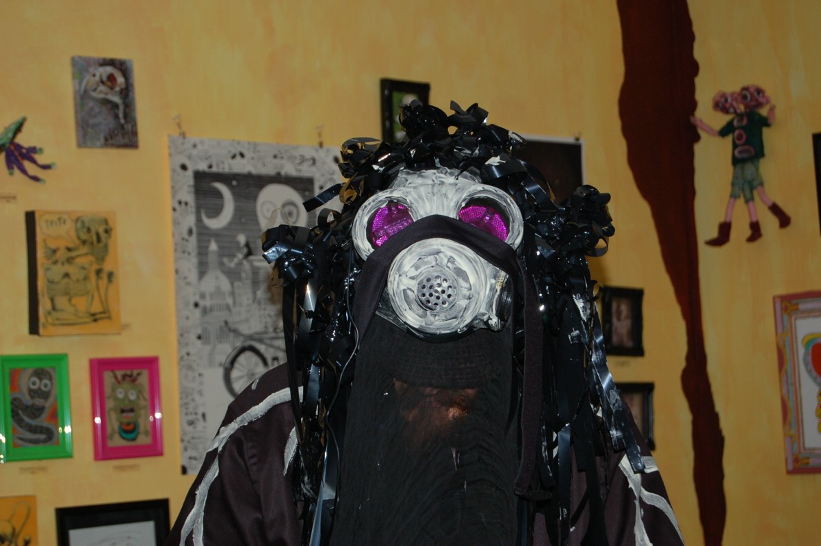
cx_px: 410
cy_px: 273
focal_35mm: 82
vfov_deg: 16.5
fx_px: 1880
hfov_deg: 24.6
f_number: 5.6
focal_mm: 55
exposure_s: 1/60
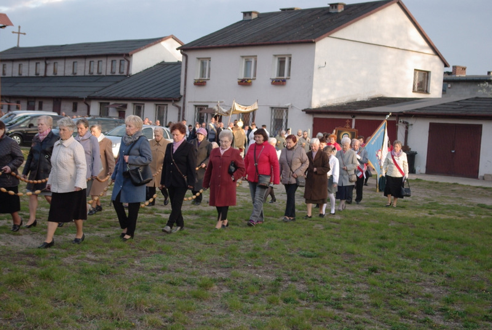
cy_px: 165
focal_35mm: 60
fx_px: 821
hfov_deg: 33.4
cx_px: 246
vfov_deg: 22.7
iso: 560
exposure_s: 1/180
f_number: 4.5
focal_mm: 40
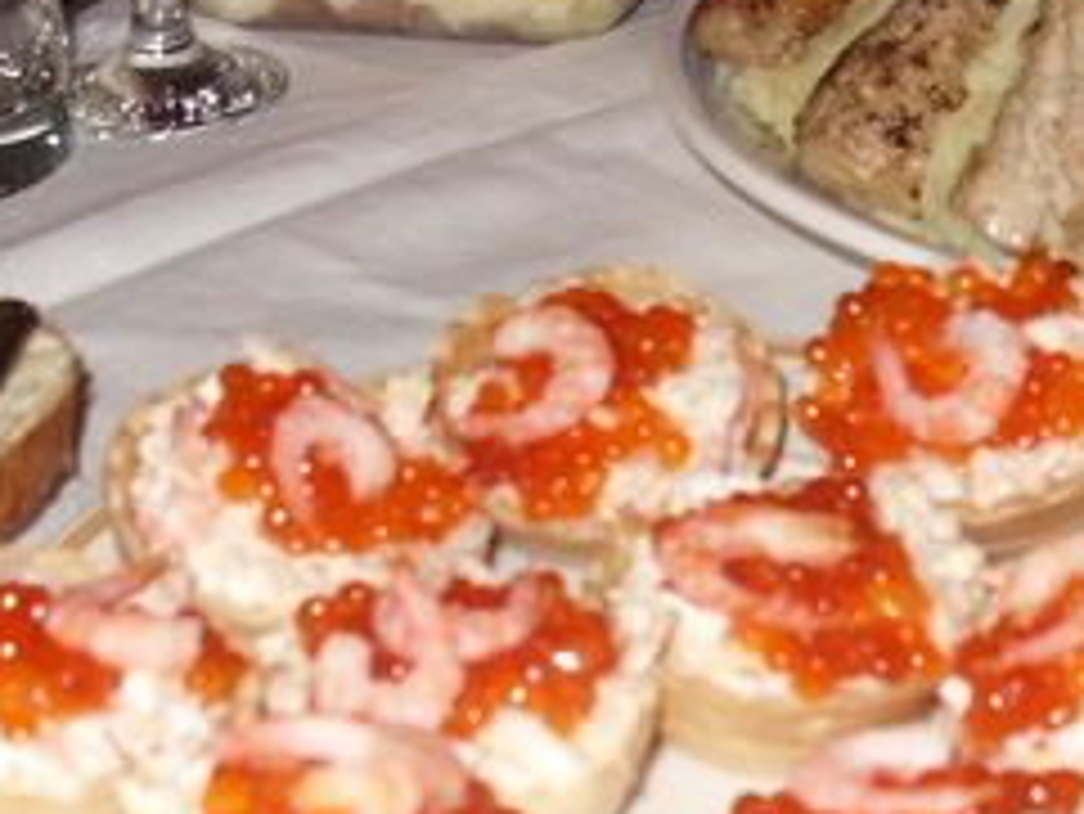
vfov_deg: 20.4
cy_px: 693
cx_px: 571
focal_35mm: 71
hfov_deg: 27.4
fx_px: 2224
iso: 50
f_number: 2.8
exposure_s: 1/30
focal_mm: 6.3
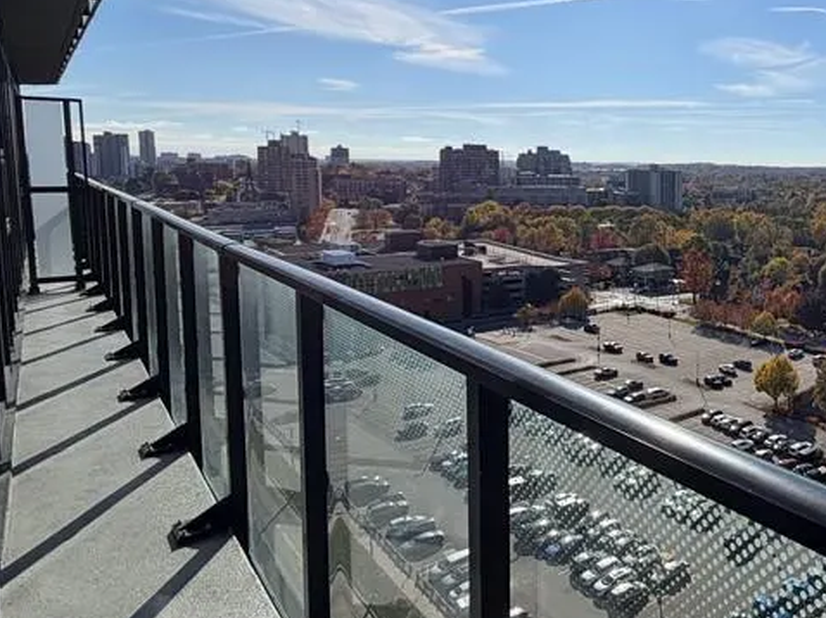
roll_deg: -1.3
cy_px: 230
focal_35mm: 30
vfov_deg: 46.3
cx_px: 821
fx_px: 715
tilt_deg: -4.5
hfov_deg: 49.3
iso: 25
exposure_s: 1/1656
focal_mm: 2.22
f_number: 2.2
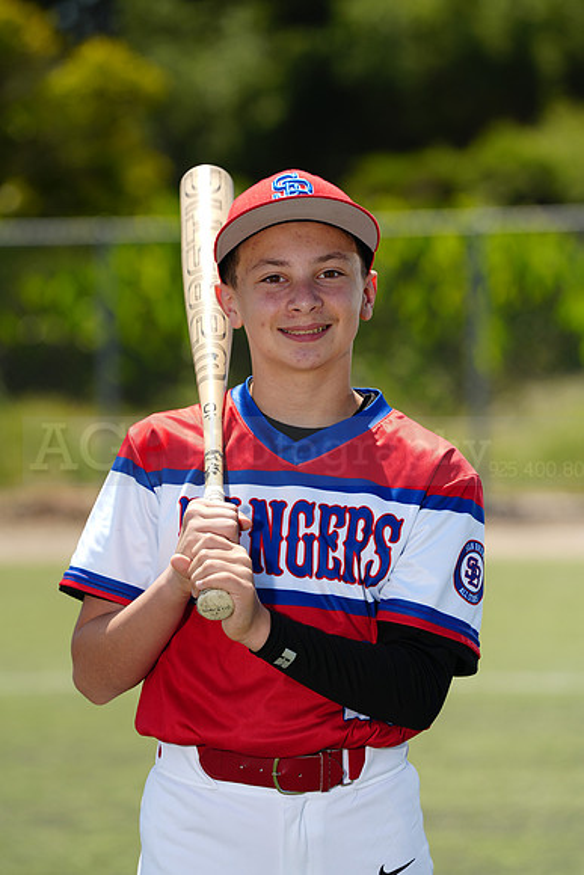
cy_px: 438
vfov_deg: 10.3
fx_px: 4863
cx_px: 292
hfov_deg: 6.9
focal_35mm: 200
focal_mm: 200
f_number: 5
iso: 50
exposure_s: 1/250
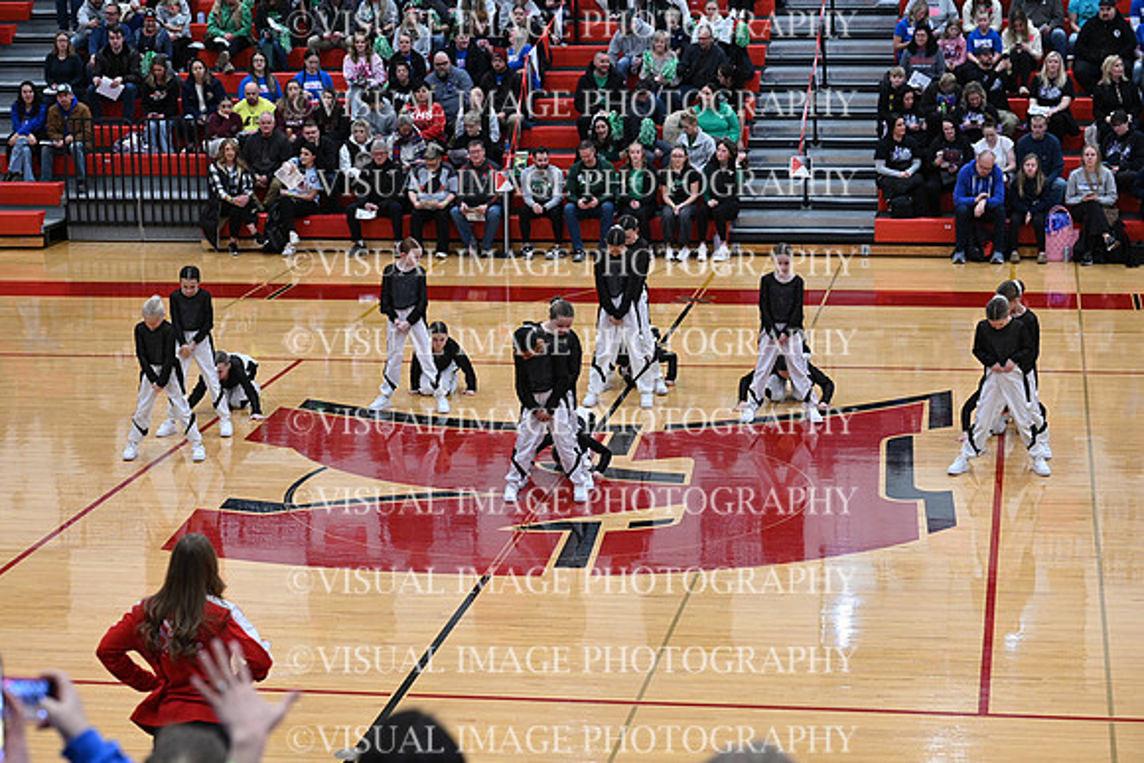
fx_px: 2606
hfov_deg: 24.8
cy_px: 382
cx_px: 572
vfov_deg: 16.7
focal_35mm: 82
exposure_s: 1/320
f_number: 4
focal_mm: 82
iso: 4000
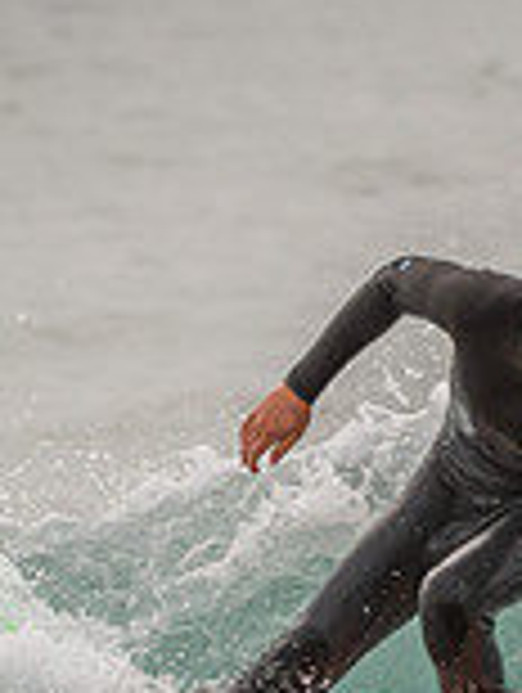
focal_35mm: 1446
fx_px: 28994
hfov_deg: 1.0
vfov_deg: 1.4
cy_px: 718
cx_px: 657
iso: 280
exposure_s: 1/640
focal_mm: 400
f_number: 5.6
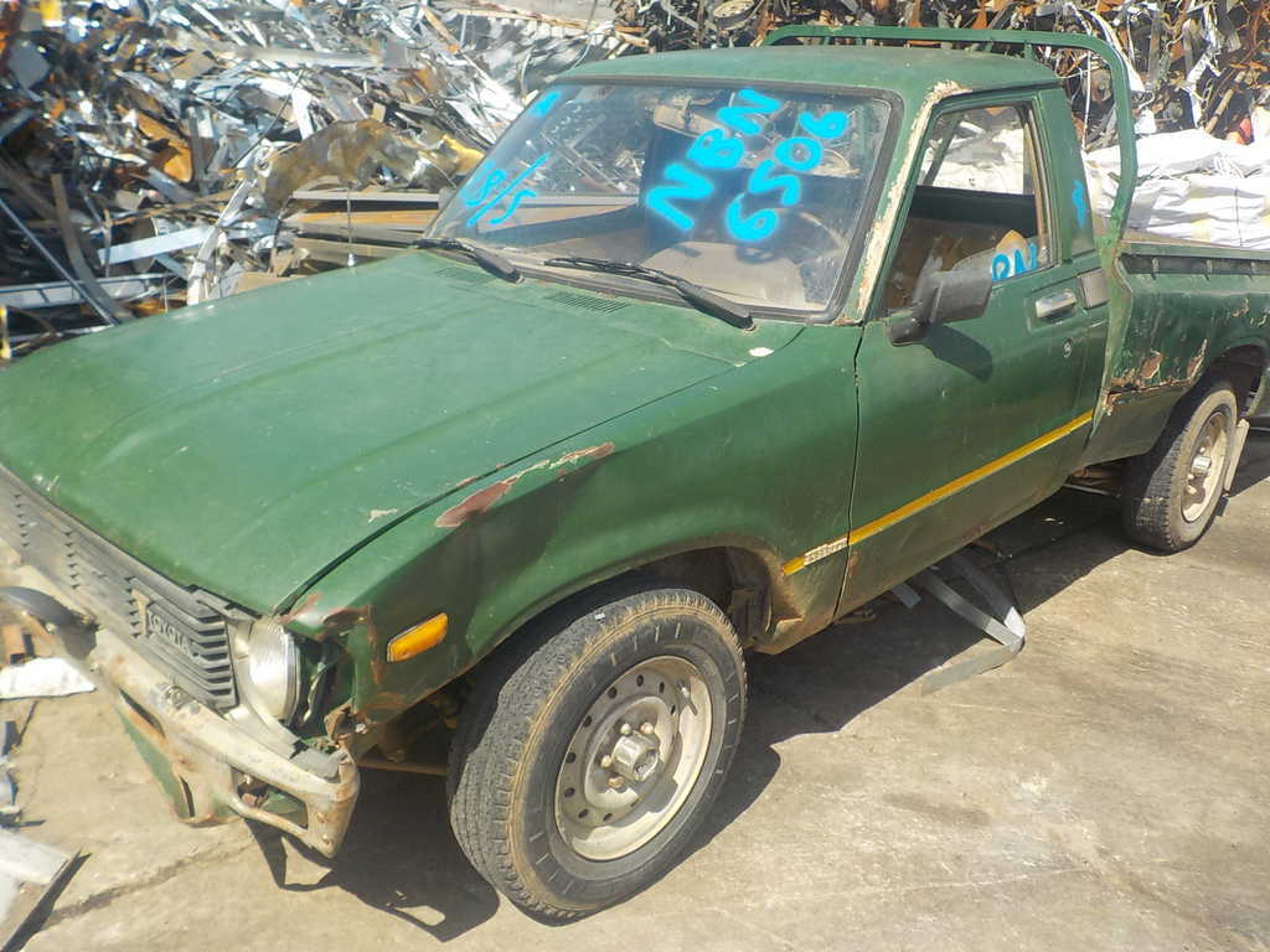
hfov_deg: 60.0
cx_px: 635
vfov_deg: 46.8
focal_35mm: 30
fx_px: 1101
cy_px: 476
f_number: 3.3
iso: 125
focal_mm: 4.1
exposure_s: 1/800
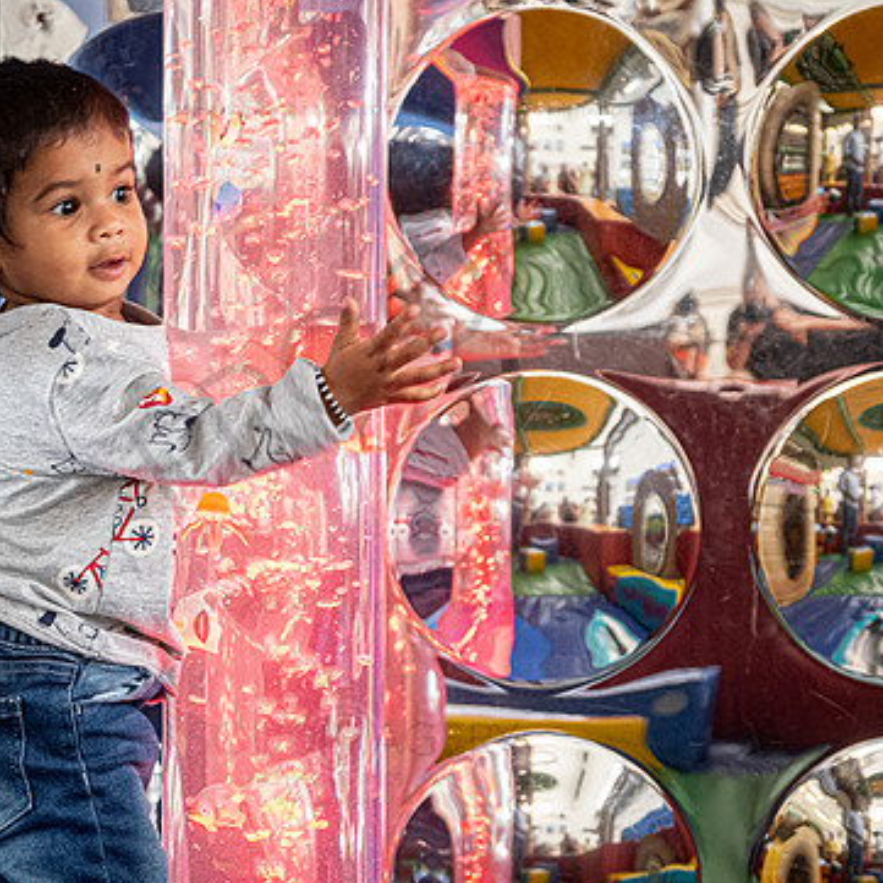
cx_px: 267
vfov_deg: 10.9
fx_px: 4646
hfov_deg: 10.8
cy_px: 480
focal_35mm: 161
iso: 1600
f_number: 2.8
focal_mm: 68.7
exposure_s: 1/60
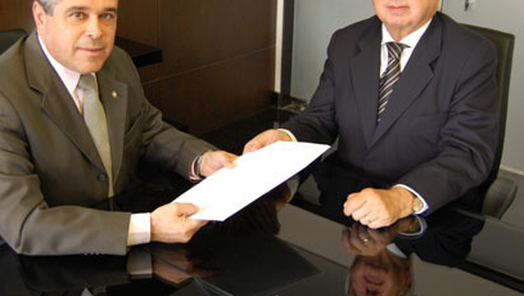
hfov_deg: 41.2
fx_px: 695
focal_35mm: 50
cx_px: 226
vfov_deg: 23.8
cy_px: 86
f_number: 4
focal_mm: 26
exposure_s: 1/50
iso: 800
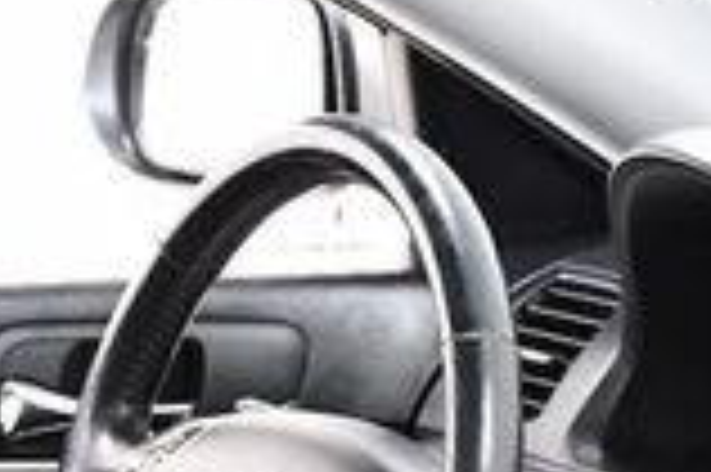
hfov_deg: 10.4
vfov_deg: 6.9
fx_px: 3847
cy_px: 677
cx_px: 828
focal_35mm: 195
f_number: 4.5
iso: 2500
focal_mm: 32
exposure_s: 1/80
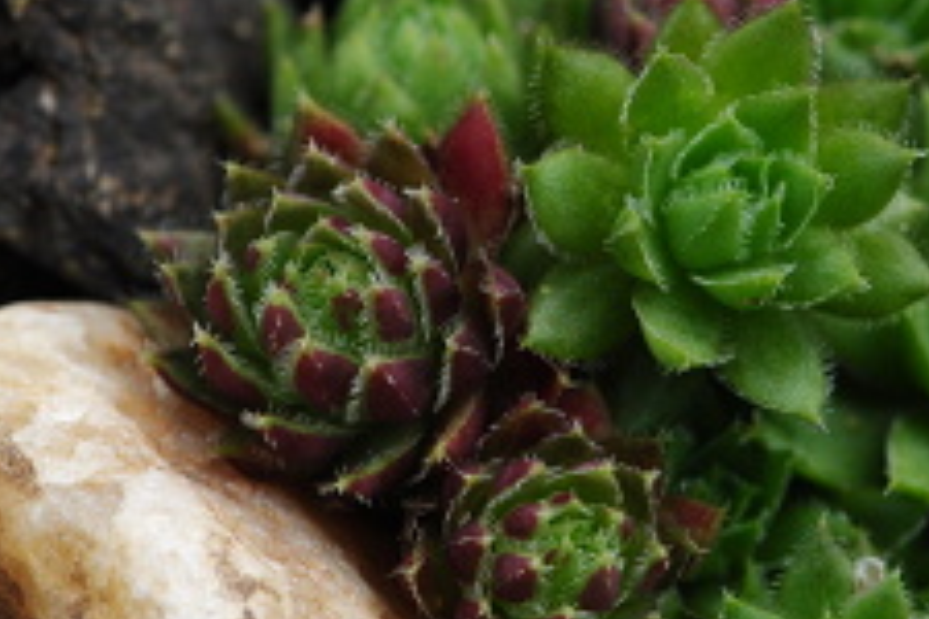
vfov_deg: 5.1
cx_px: 586
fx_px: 7020
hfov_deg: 7.6
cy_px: 279
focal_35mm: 272
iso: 400
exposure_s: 1/125
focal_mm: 85
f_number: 8
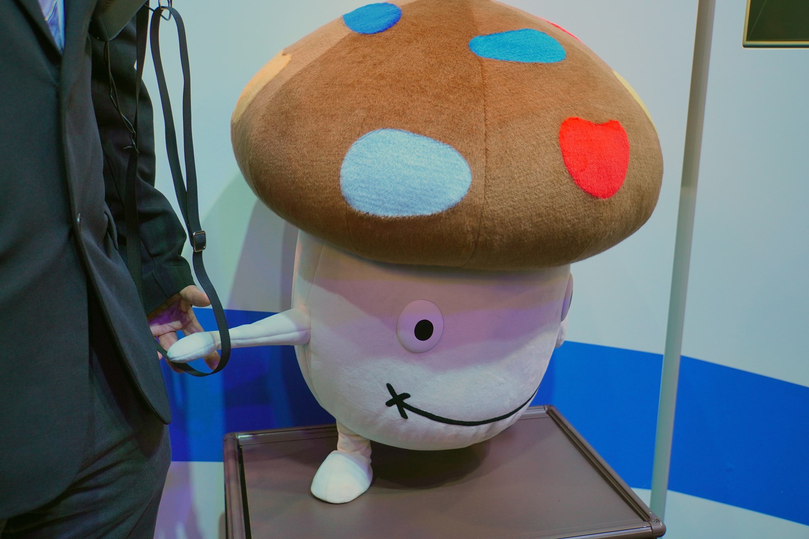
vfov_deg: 35.5
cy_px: 270
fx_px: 843
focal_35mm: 38
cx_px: 404
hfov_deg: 51.3
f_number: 4
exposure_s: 1/100
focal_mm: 25
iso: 500
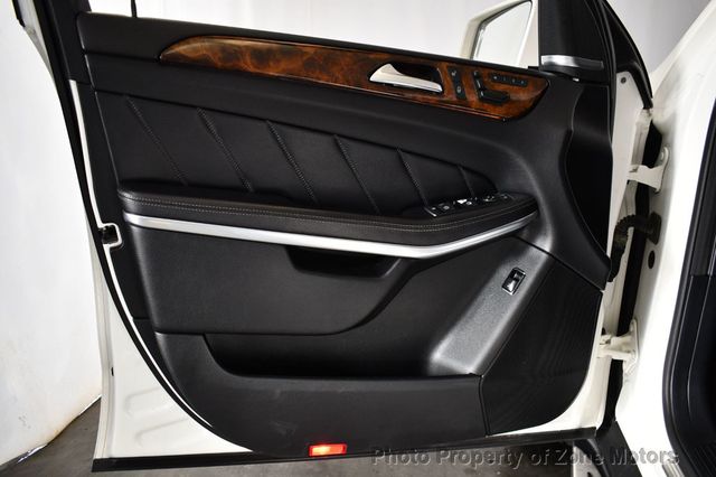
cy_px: 238
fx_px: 596
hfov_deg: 62.0
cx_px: 358
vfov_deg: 43.6
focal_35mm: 30
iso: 800
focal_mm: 20
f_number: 3.5
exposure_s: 1/160
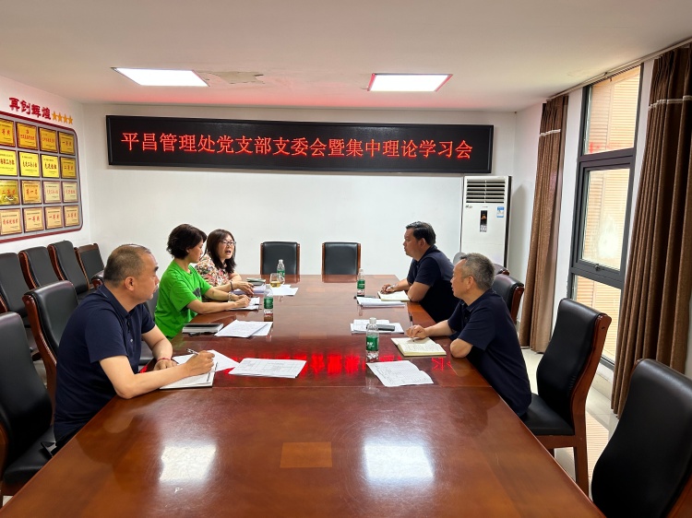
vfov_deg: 53.0
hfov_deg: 67.3
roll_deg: -0.4
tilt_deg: -7.7
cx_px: 346
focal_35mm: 26
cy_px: 259
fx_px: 520
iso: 100
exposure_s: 1/82
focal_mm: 5.7
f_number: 1.5
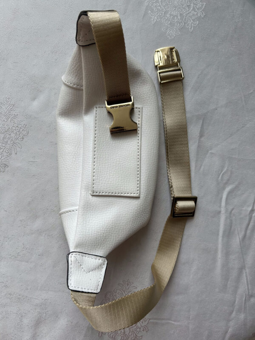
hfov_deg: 53.1
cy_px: 170
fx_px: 255
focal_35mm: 26
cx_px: 128
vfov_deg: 67.3
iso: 50
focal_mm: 5.7
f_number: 1.5
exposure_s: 1/362
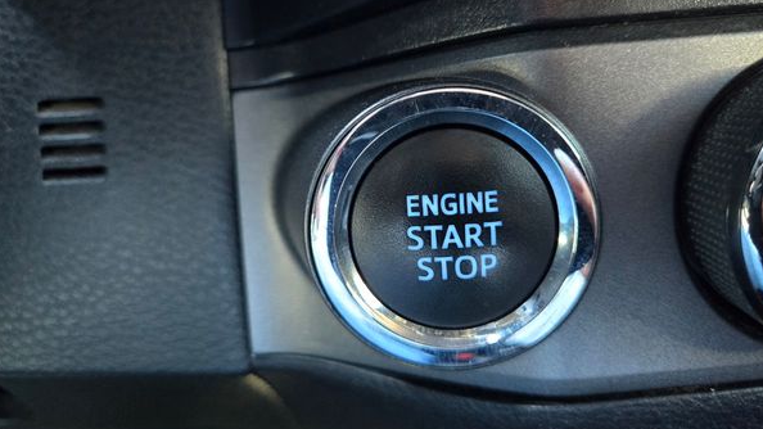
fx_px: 546
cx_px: 403
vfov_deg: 42.6
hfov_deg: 69.8
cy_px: 161
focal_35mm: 27
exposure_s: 1/60
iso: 1600
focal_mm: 5.4
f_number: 1.8
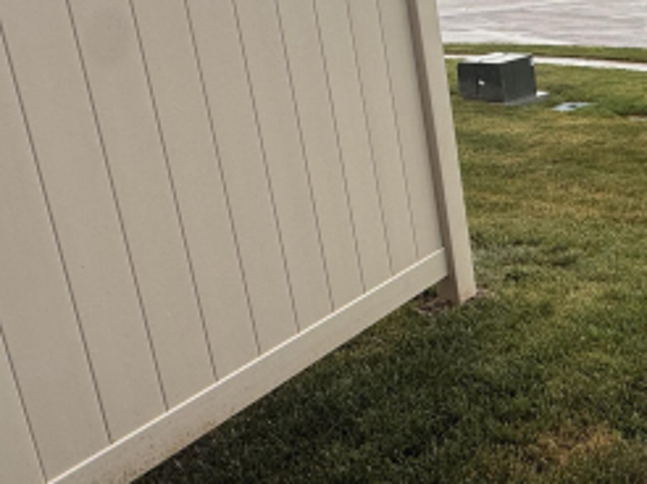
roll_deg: +1.5
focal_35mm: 38
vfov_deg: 36.5
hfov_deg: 39.7
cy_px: 103
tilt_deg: -12.3
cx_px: 717
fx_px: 710
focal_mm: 2.22
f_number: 2.2
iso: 50
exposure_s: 1/245
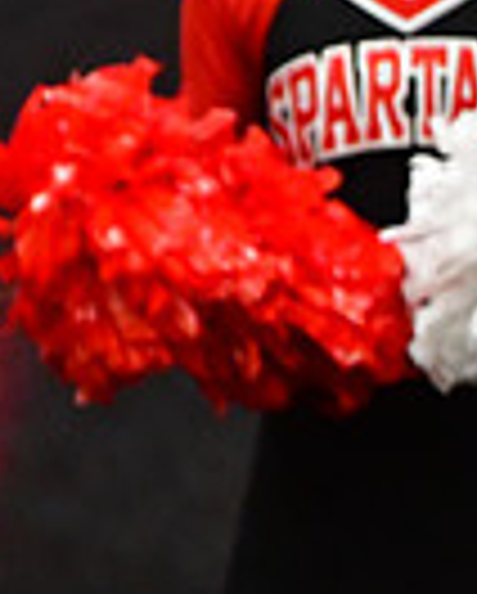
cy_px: 299
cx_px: 1242
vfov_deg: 1.6
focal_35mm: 1236
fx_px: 21761
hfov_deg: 1.3
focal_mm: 200
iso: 5000
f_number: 3.5
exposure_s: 1/500
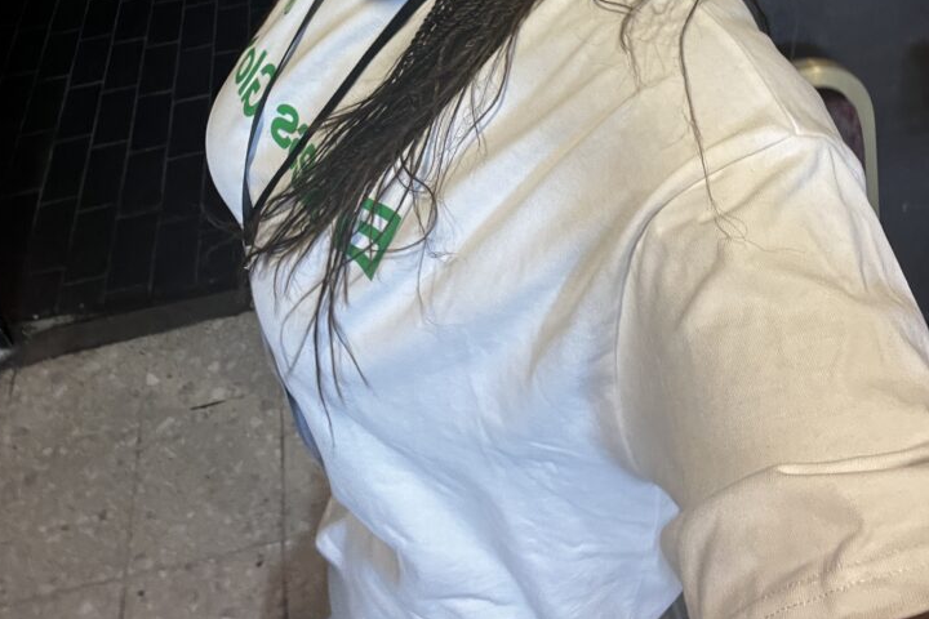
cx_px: 435
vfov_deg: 34.4
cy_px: -37
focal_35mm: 34
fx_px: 877
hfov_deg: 55.8
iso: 400
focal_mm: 2.71
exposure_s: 1/25
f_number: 2.2
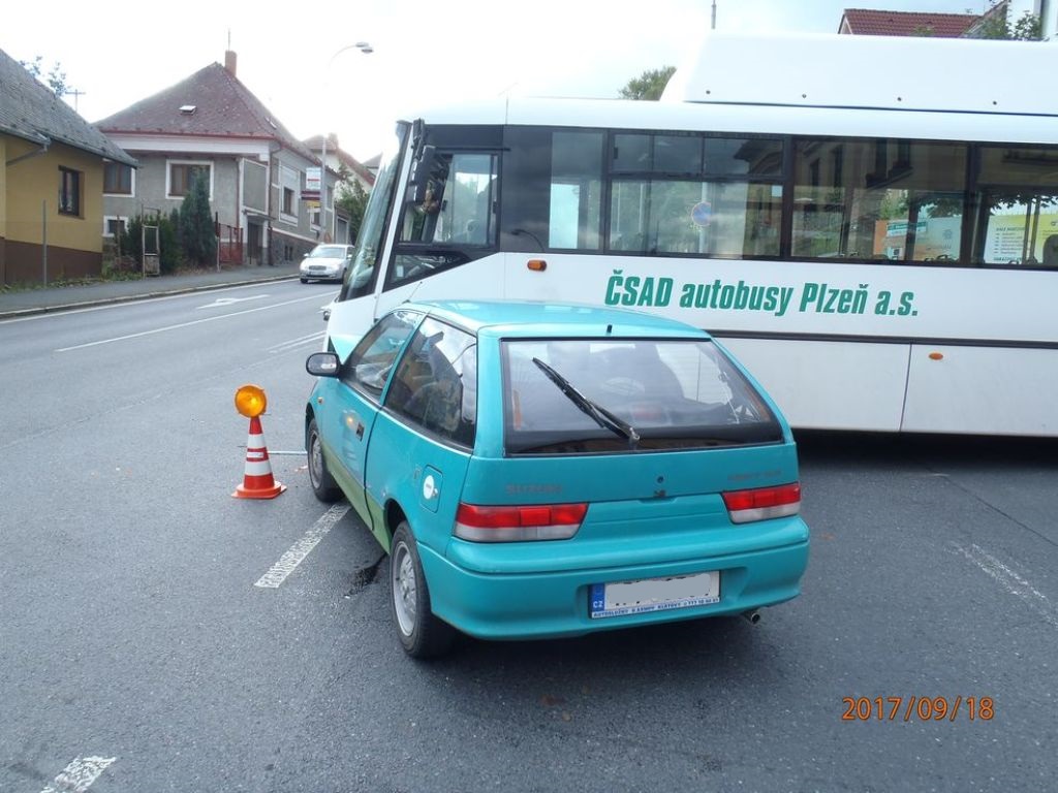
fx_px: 856
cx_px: 529
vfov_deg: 49.7
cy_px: 396
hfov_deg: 63.4
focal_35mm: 28
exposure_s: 1/100
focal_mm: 5
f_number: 3.9
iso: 80
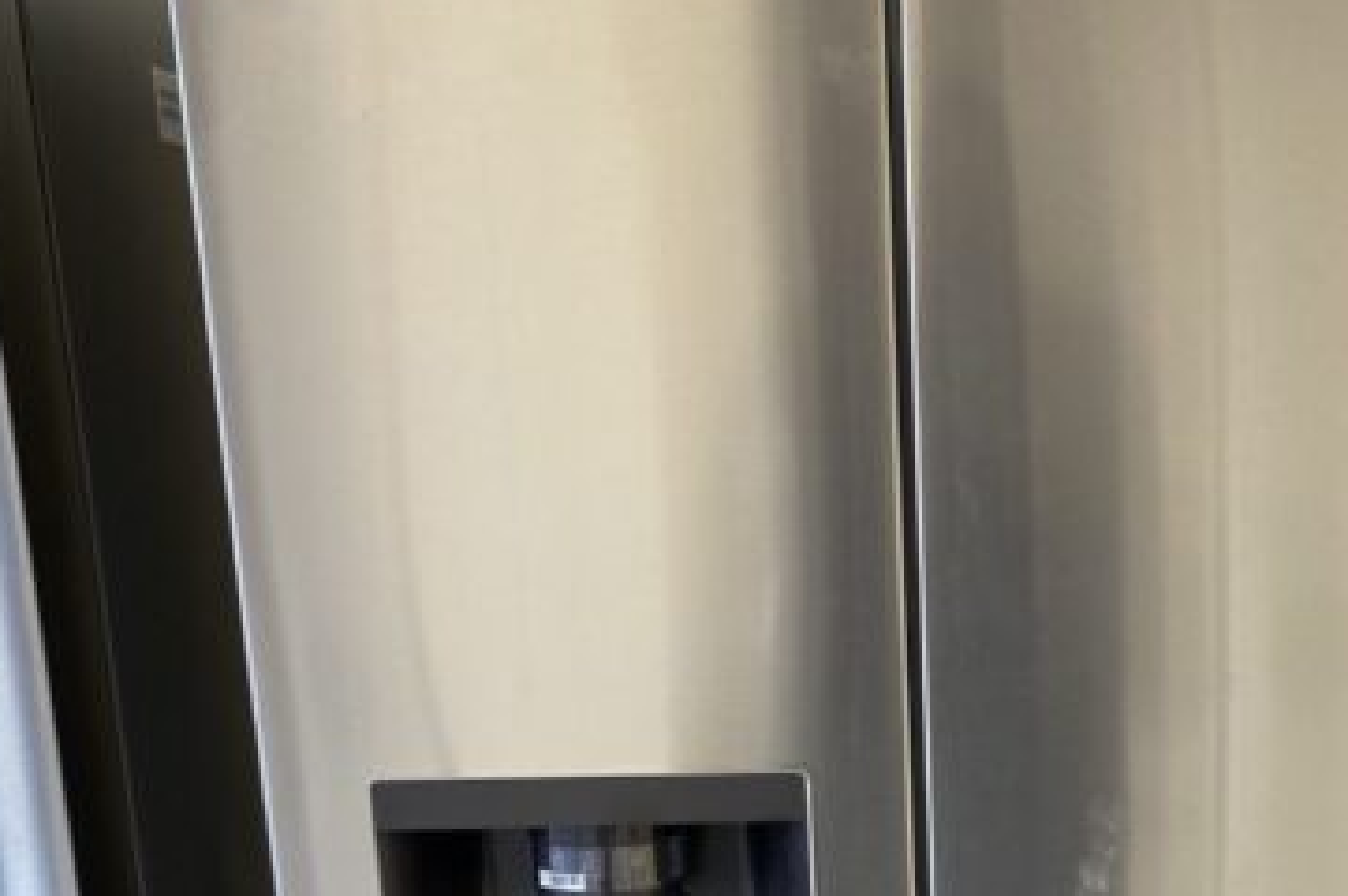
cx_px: 975
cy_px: 1030
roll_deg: +0.8
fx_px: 2245
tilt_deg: -17.2
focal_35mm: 60
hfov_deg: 32.9
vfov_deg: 21.2
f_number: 1.8
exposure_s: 1/62
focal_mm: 4.25
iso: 64
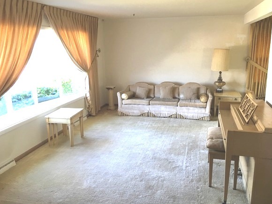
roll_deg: +1.1
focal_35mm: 32
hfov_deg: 56.8
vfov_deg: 44.2
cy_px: 105
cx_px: 143
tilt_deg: -11.8
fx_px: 251
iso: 25
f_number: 2.2
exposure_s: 1/30
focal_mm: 4.15
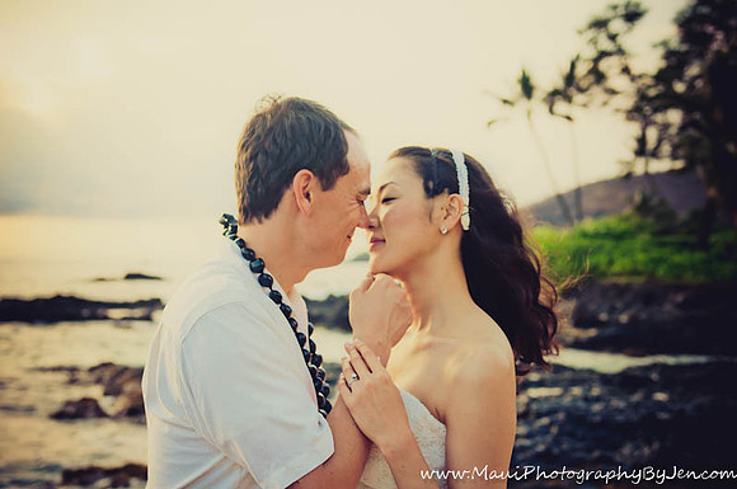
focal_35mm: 54
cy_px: 244
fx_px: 1104
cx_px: 368
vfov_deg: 25.0
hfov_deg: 36.9
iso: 250
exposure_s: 1/640
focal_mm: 36
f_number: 3.2
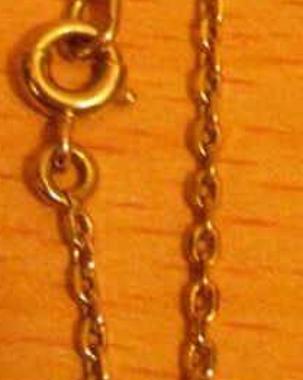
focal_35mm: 174
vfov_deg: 10.9
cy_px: -82
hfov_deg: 8.7
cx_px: 402
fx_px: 1954
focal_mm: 6.3
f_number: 3.5
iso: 800
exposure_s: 1/19
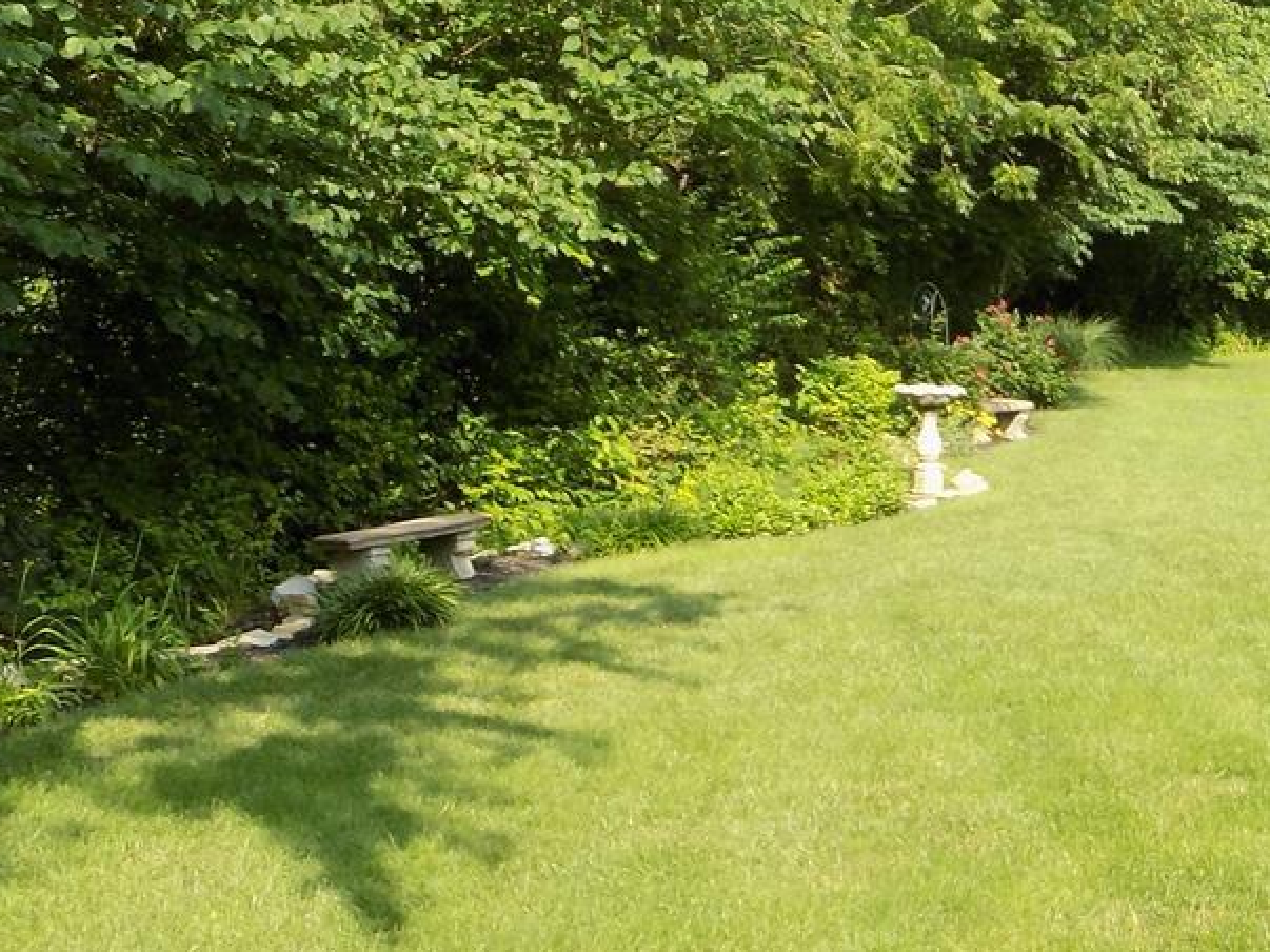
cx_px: 1382
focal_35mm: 61
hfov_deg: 28.8
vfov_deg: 23.9
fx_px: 2238
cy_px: 611
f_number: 3.1
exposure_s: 1/400
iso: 80
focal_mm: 4
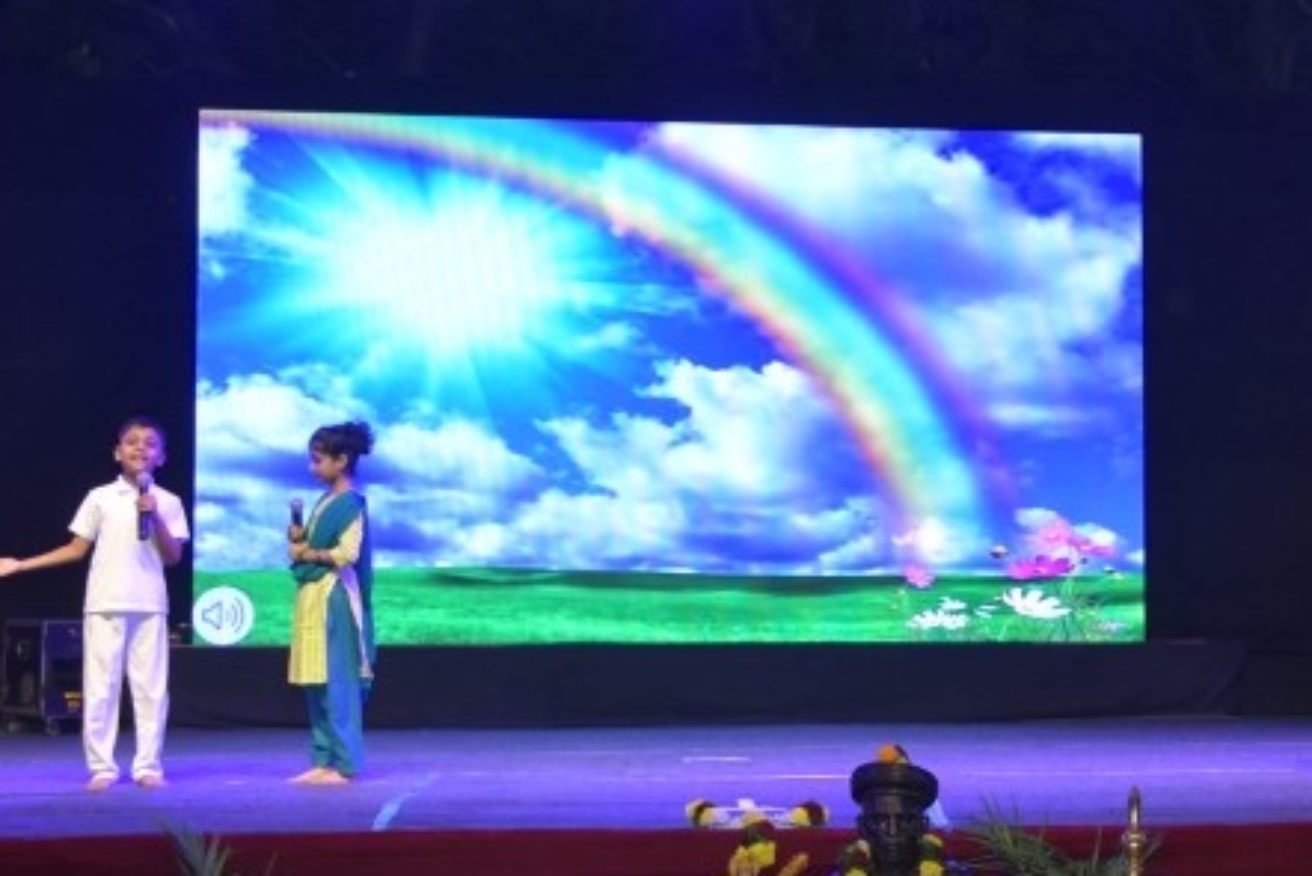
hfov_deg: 26.3
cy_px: 462
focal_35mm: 76
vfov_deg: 18.0
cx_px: 1009
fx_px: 2771
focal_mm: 28
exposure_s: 1/160
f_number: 10
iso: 1250
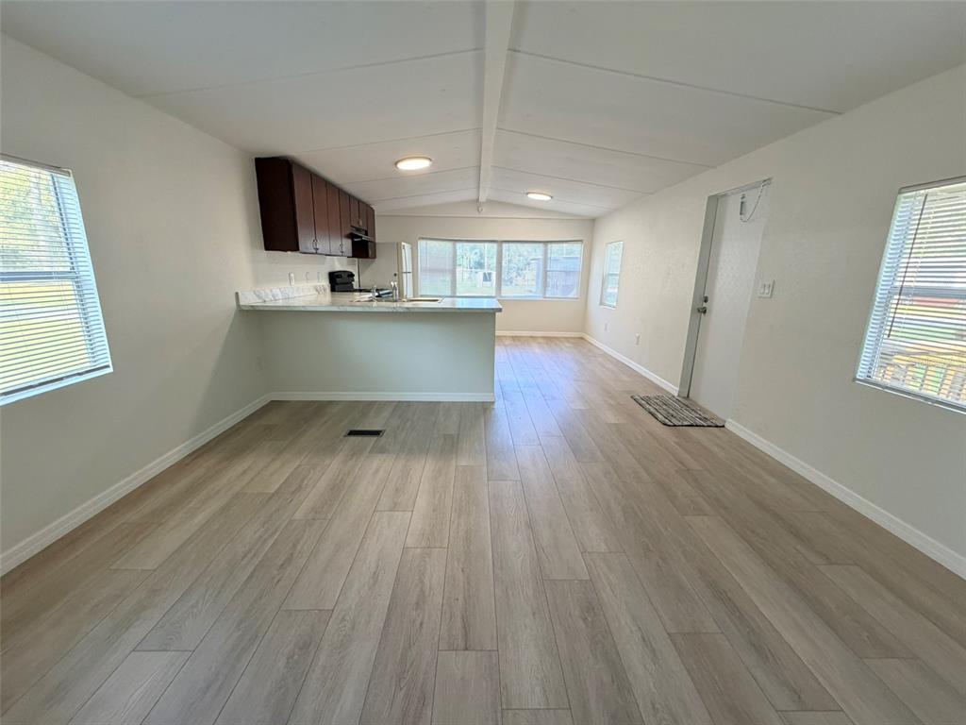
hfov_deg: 102.1
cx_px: 483
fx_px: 391
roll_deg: -0.6
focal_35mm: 14
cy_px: 362
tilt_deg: -14.3
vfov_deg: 85.7
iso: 250
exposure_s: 1/120
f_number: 2.2
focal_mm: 2.22
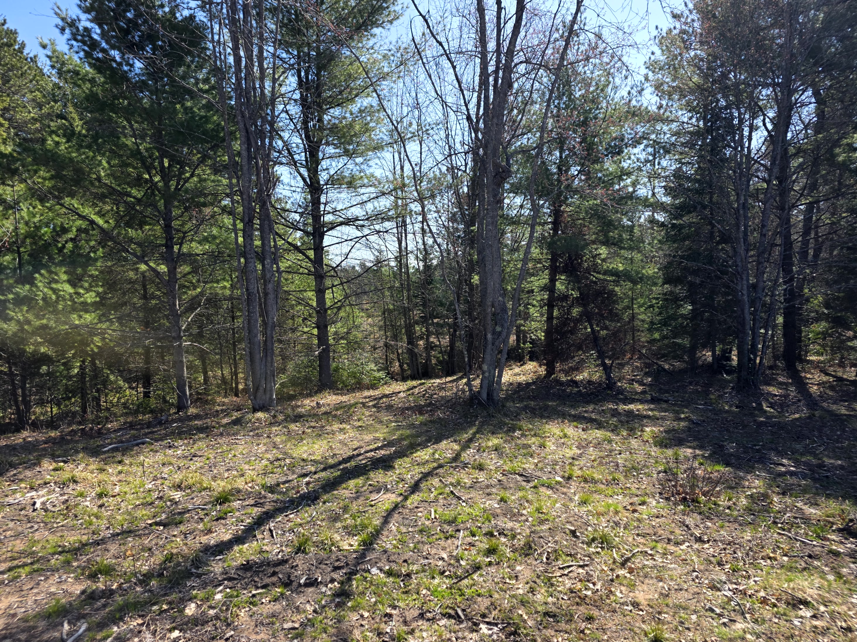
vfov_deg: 58.9
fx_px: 569
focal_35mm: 23
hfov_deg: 73.9
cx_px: 428
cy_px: 321
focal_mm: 6.3
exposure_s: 1/2782
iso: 80
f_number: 1.7
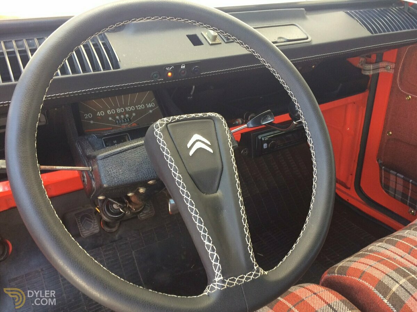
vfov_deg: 48.2
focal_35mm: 29
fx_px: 349
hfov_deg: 61.7
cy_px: 156
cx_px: 208
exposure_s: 1/33
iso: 40
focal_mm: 4.15
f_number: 2.2
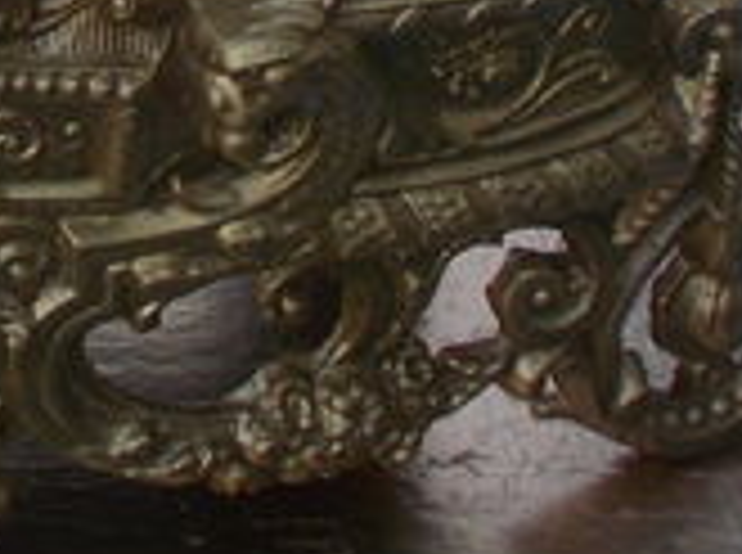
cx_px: -306
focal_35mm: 158
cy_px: -428
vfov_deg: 9.0
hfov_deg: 12.1
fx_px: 3379
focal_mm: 4.6
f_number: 3.2
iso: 80
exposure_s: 1/125
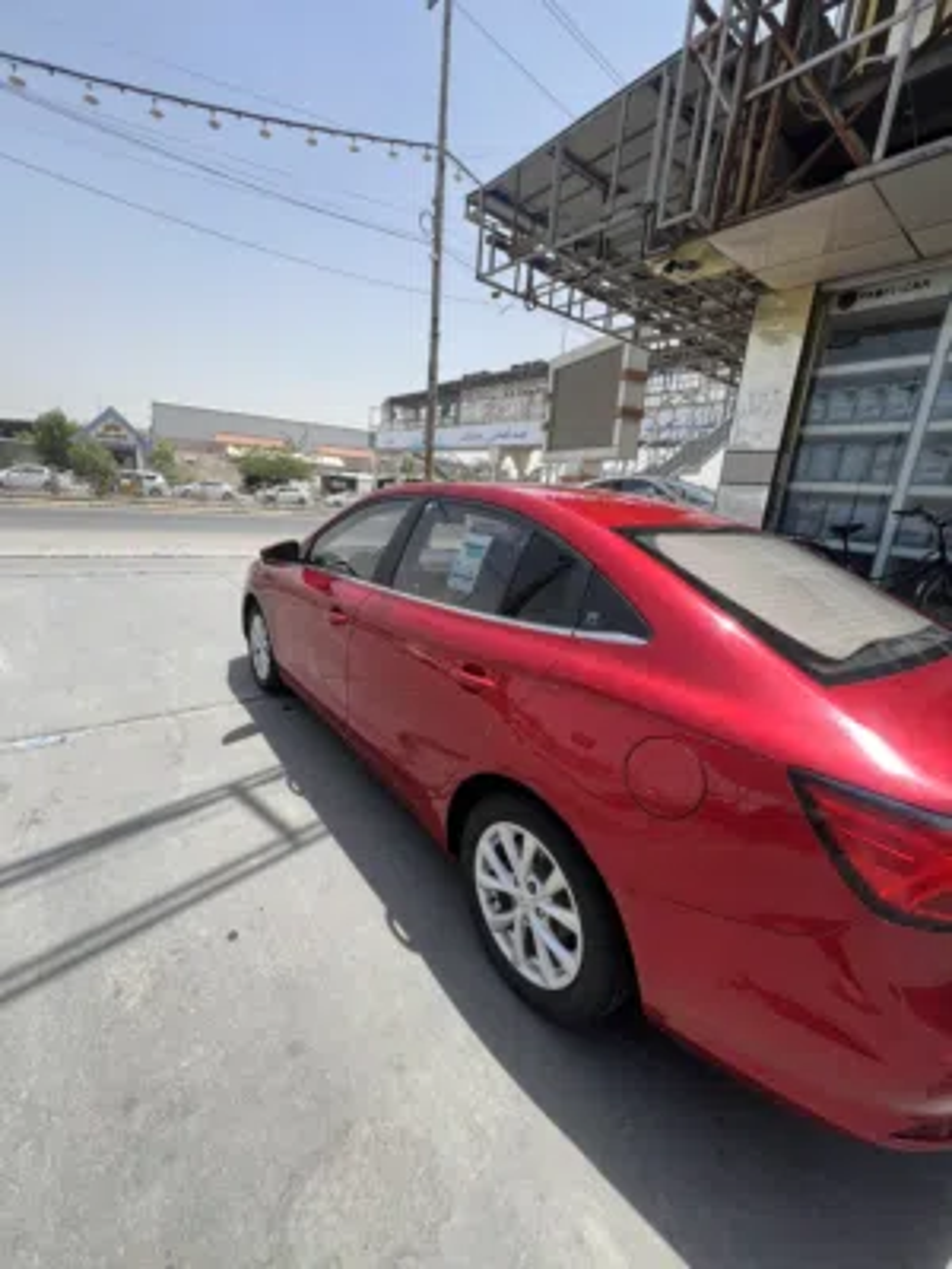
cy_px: 634
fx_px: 477
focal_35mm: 13
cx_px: 476
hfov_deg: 89.9
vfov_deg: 106.2
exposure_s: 1/633
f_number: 1.8
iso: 32
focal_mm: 1.57
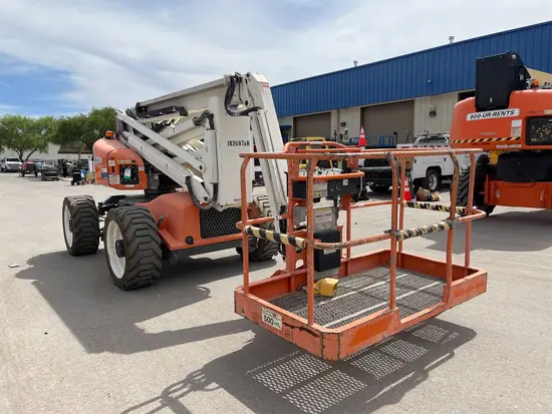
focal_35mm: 26
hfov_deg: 67.3
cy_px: 207
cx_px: 276
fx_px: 415
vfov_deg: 53.1
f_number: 1.6
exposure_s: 1/4149
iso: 50
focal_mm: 5.1
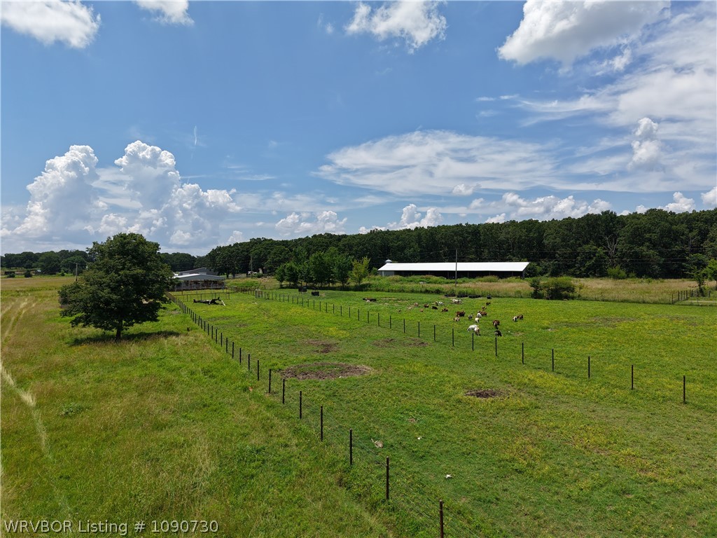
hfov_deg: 71.6
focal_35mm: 24
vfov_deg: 56.8
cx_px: 358
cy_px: 269
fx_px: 497
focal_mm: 8.67
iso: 110
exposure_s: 1/4000
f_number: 1.8
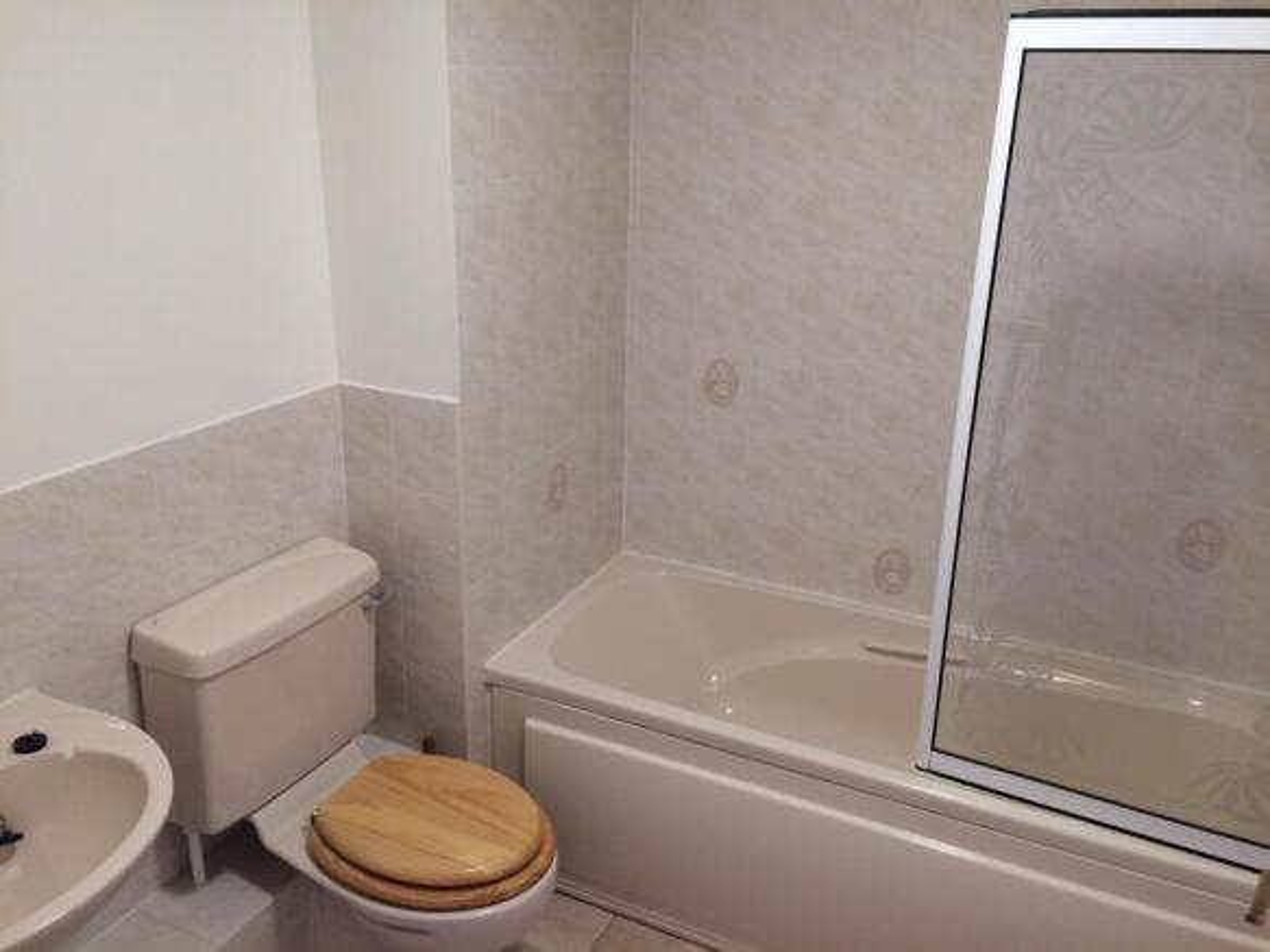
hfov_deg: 61.7
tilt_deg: -19.7
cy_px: 476
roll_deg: -0.9
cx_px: 635
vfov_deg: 48.2
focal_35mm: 29
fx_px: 1064
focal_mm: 4.15
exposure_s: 1/33
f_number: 2.2
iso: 50
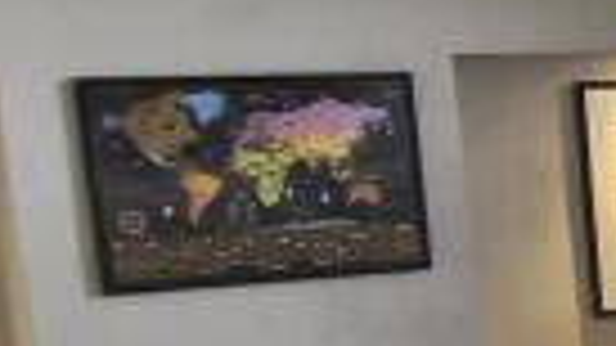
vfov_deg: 11.2
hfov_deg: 14.1
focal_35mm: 106
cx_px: 1470
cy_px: 422
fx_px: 1731
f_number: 2.2
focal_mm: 1.74
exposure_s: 1/50
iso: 64
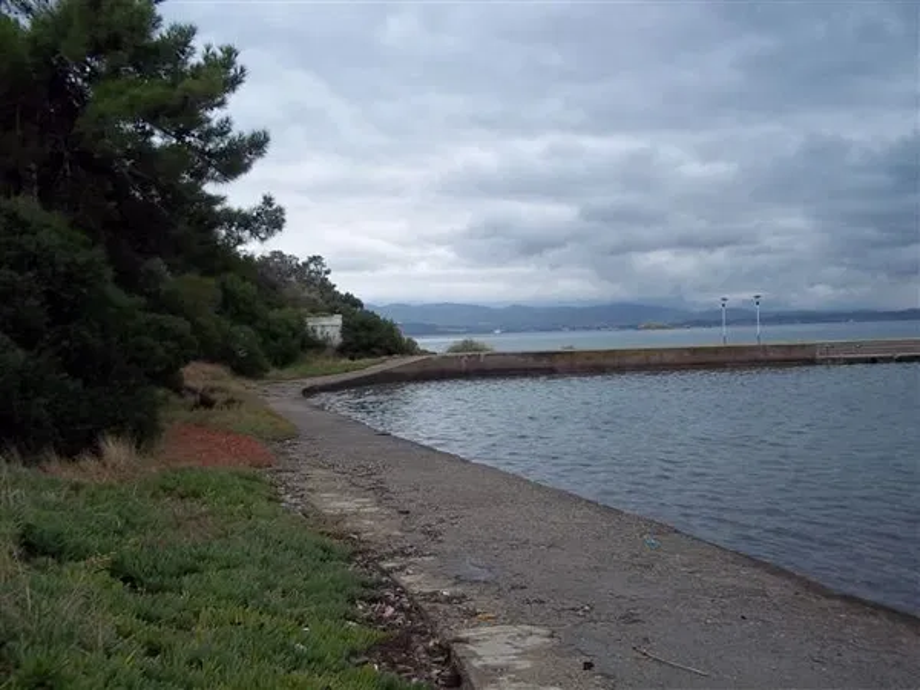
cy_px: 345
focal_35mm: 36
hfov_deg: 51.4
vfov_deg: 39.7
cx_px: 460
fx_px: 957
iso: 80
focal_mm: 6.5
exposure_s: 1/250
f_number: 3.1
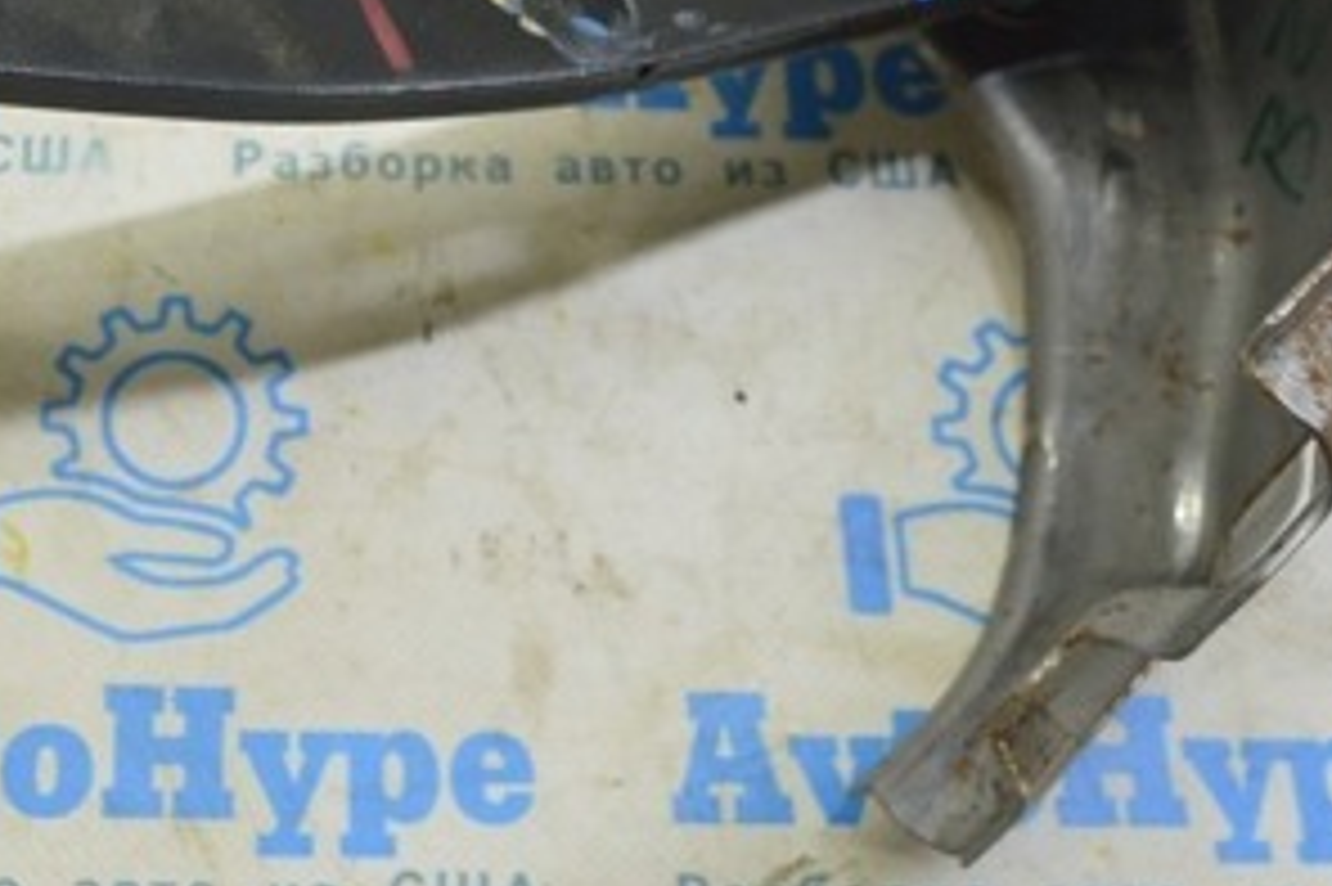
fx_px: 2517
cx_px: 176
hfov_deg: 28.7
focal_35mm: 68
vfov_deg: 19.6
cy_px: 70
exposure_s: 1/20
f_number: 5.6
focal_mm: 21
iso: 400
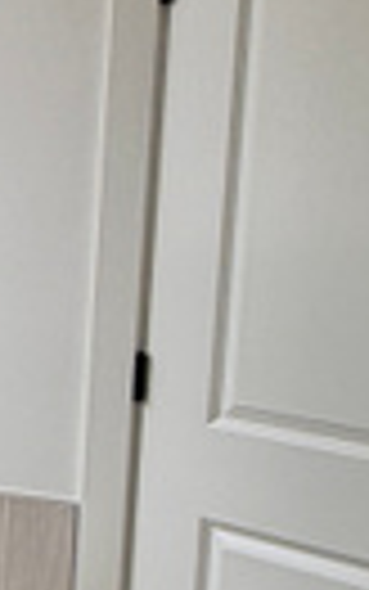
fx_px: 1398
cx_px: -554
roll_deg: +0.5
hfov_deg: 11.8
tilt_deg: -8.3
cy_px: 338
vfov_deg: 23.8
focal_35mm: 87
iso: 50
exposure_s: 1/433
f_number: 2.2
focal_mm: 2.22
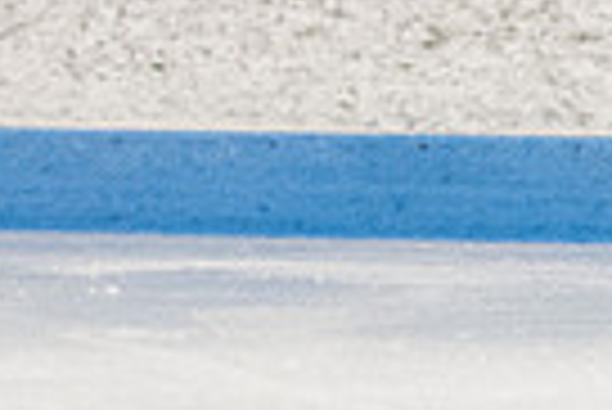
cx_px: 1576
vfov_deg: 1.3
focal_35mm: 1054
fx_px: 17937
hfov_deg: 1.9
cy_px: -87
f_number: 3.2
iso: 2000
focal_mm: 86
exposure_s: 1/800
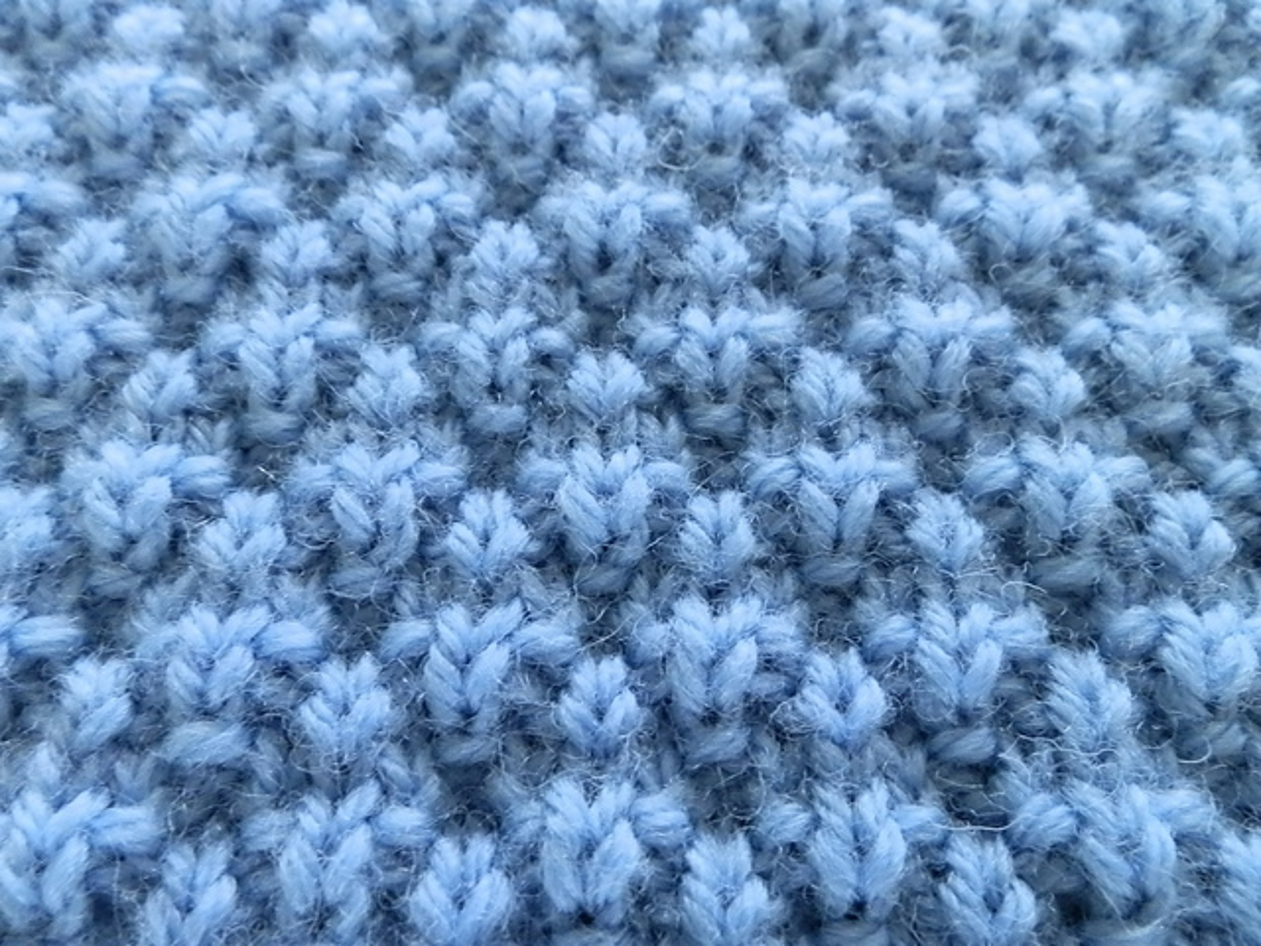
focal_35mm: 28
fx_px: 1020
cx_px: 630
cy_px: 473
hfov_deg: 63.4
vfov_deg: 49.7
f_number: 3.1
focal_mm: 5
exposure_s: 1/6
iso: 400
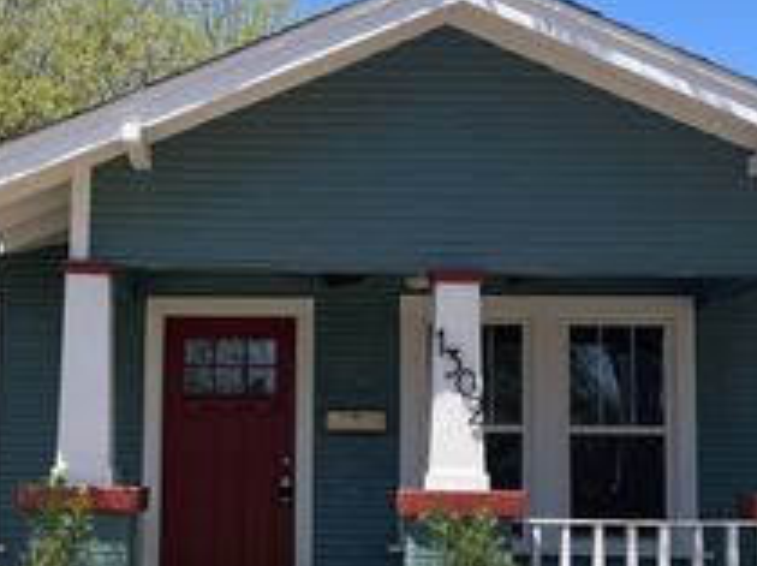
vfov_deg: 23.4
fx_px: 1354
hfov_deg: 31.0
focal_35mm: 62
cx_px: 249
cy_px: 406
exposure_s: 1/3300
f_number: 1.6
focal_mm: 4.2
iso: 50
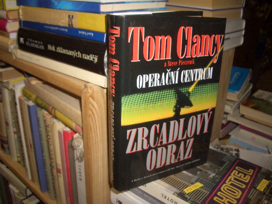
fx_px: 275
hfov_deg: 52.6
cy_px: 102
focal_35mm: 35
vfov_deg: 40.7
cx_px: 136
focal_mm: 5.8
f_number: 2.6
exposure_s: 1/60
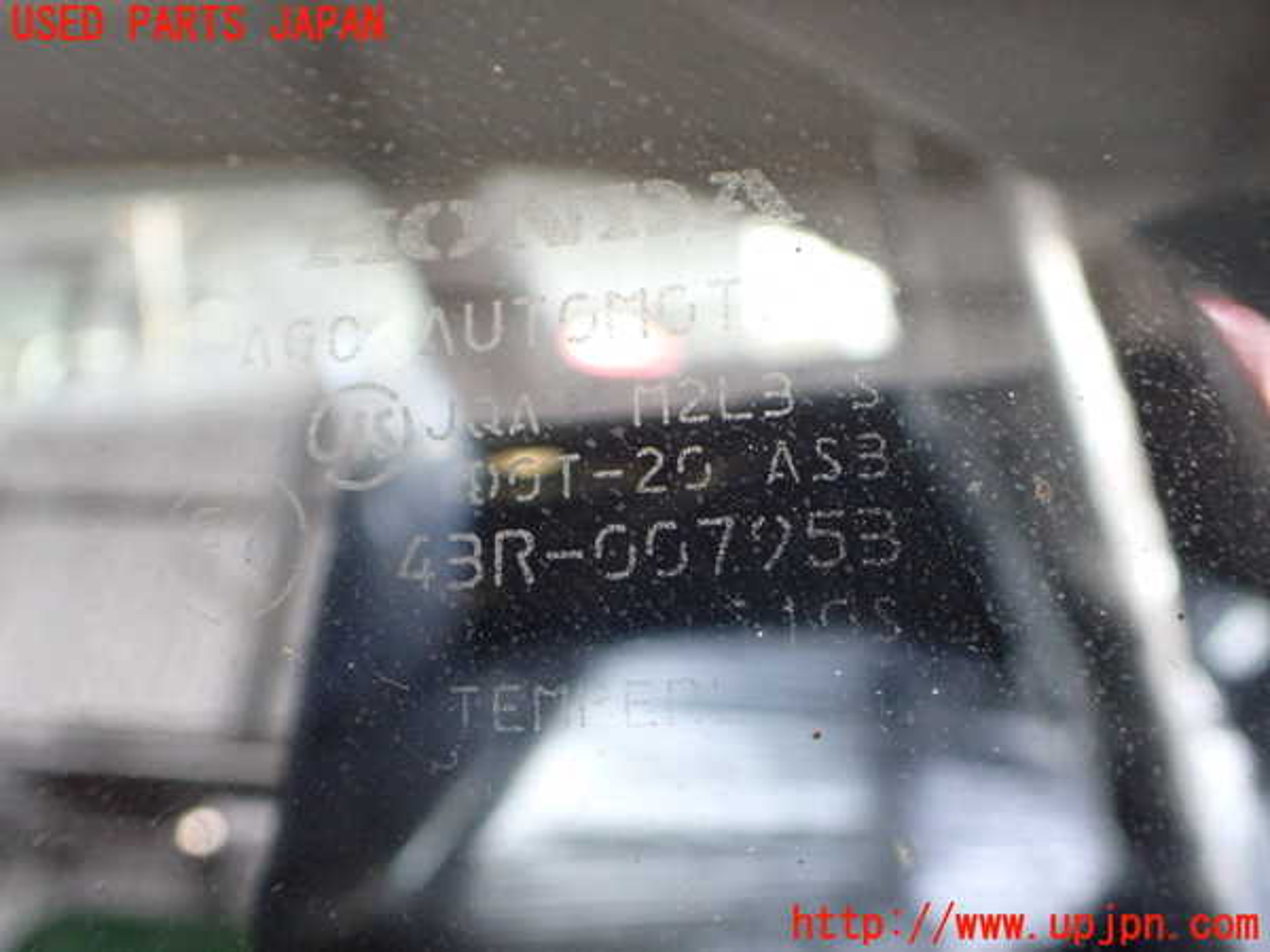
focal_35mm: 30
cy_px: 476
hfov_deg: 60.0
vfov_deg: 46.8
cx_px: 635
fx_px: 1101
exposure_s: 1/60
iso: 800
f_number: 2.3
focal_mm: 5.4
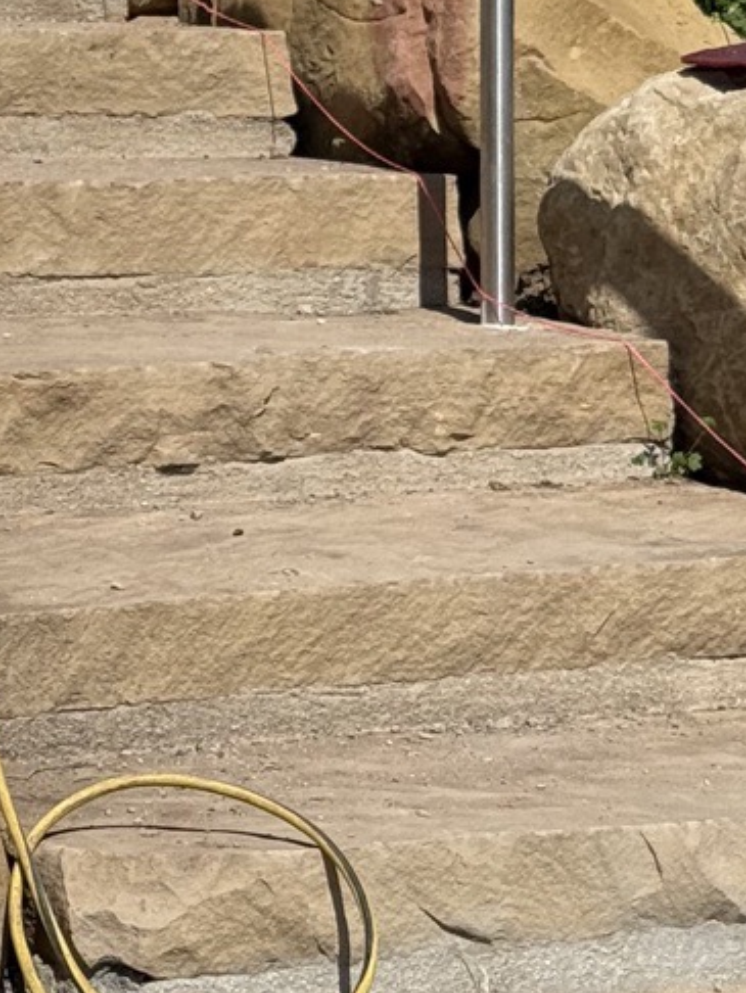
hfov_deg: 9.3
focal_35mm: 158
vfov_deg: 12.1
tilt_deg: +5.4
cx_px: -172
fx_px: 4536
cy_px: -313
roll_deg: -1.5
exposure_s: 1/7874
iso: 64
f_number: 1.78
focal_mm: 6.76
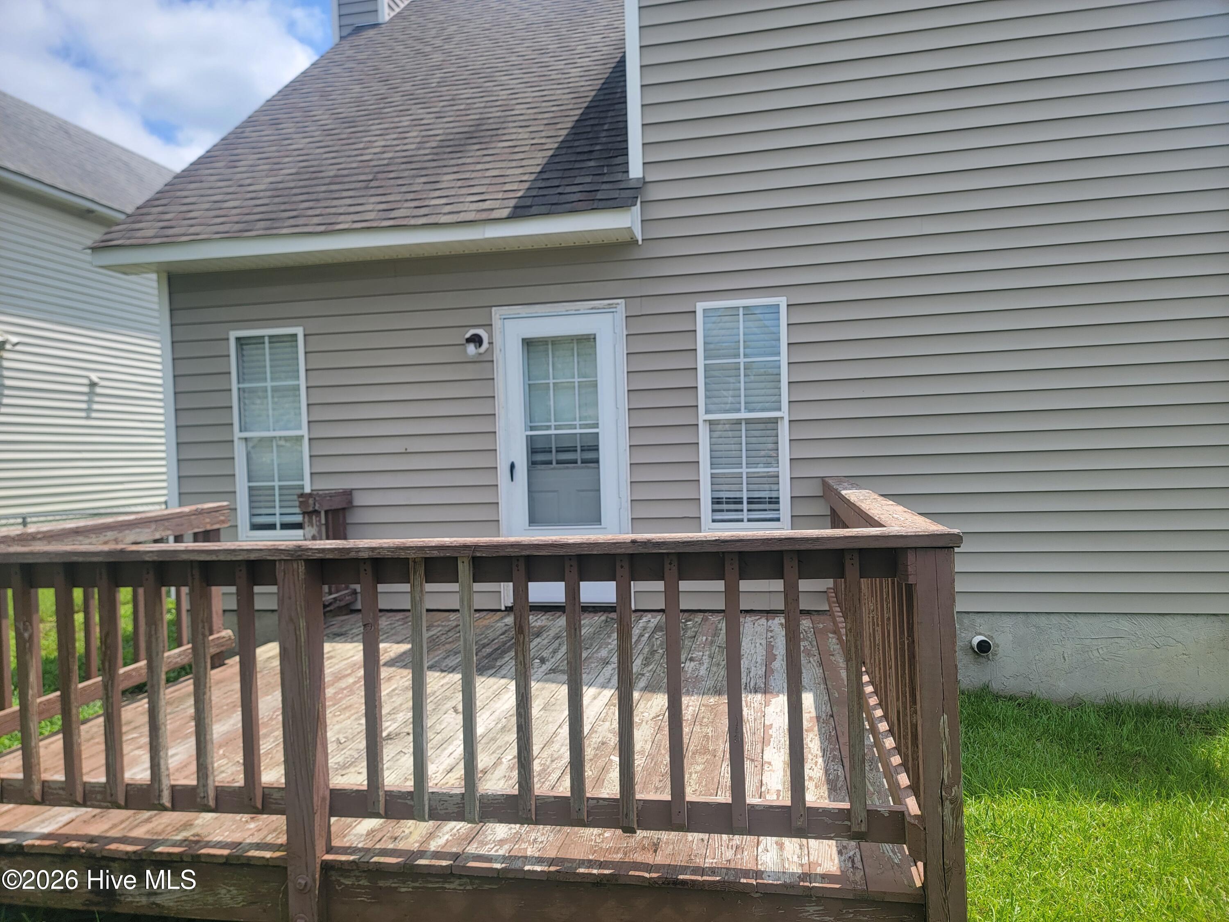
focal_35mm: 24
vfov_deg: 56.8
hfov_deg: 71.6
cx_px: 614
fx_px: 852
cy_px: 461
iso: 16
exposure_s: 1/703
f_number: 1.8
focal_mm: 6.7
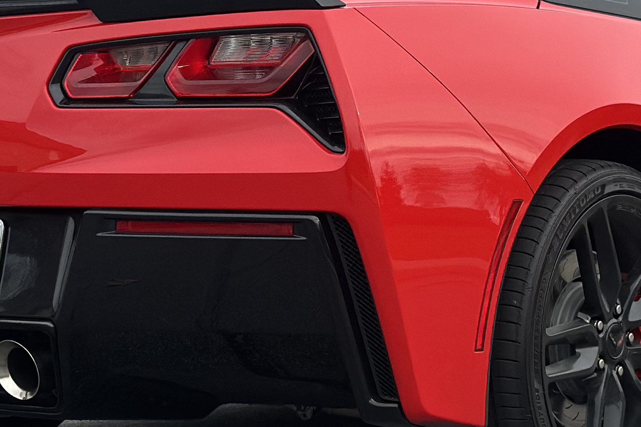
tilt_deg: -1.3
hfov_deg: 15.5
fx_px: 2350
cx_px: 440
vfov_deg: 10.4
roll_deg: +0.6
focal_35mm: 132
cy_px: 116
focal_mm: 6.86
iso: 80
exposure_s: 1/2160
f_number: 1.78
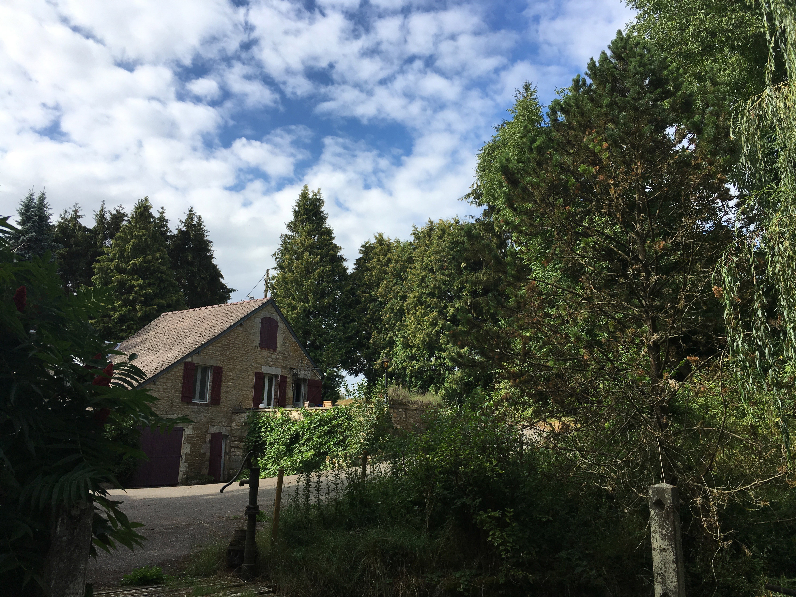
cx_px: 398
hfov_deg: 61.7
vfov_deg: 48.2
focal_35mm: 29
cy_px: 298
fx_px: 667
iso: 25
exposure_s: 1/1451
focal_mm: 4.15
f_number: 2.2
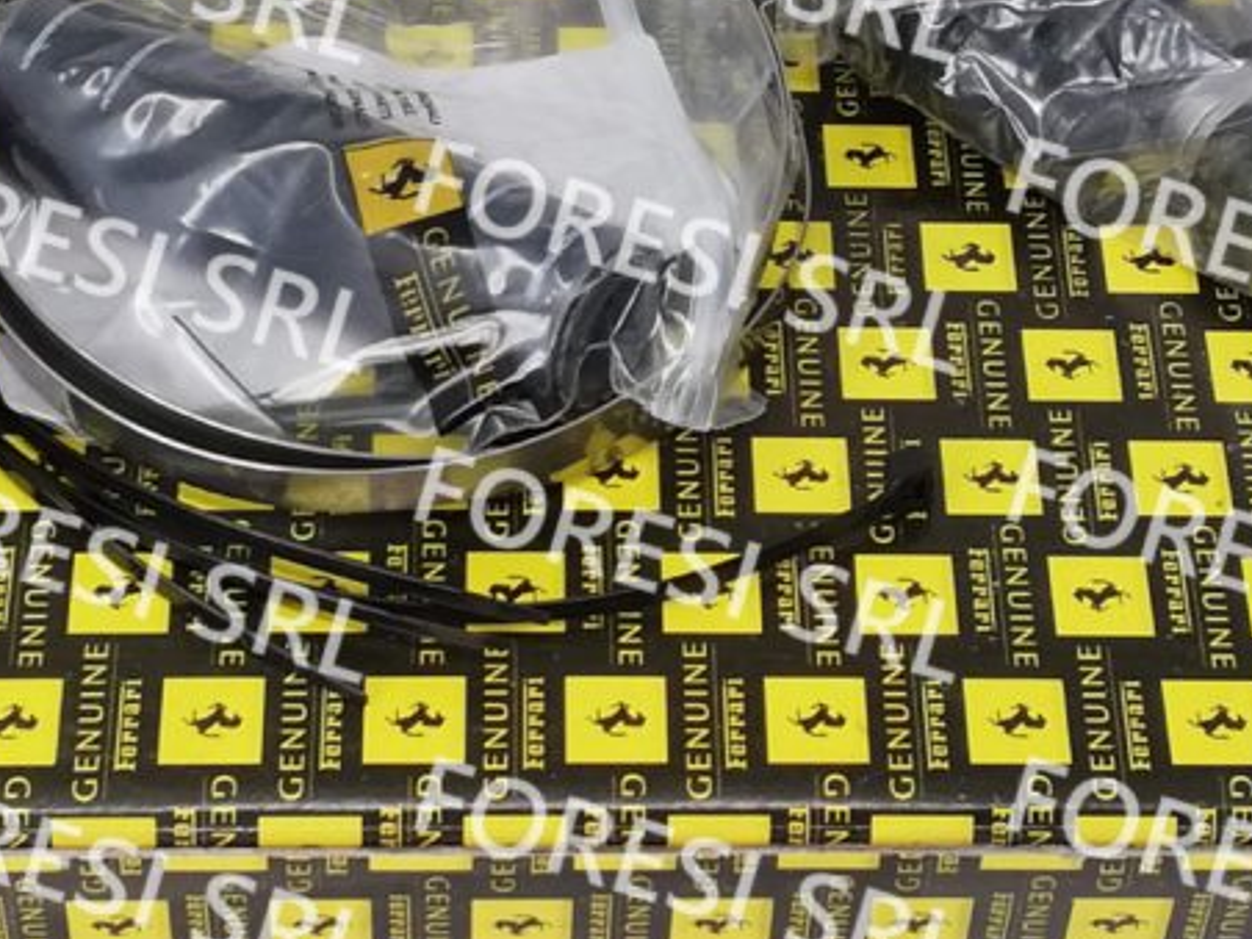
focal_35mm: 111
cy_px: 227
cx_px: 629
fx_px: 4015
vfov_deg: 13.3
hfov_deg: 17.7
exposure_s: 1/100
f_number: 2.2
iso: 64
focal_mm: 3.81
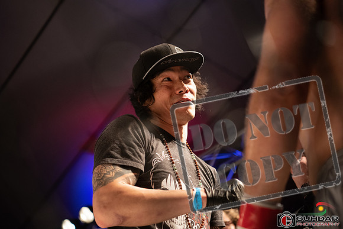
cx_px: 172
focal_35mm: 70
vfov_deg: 19.5
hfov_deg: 28.8
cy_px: 114
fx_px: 667
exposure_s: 1/1000
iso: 1800
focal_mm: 70
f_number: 2.8
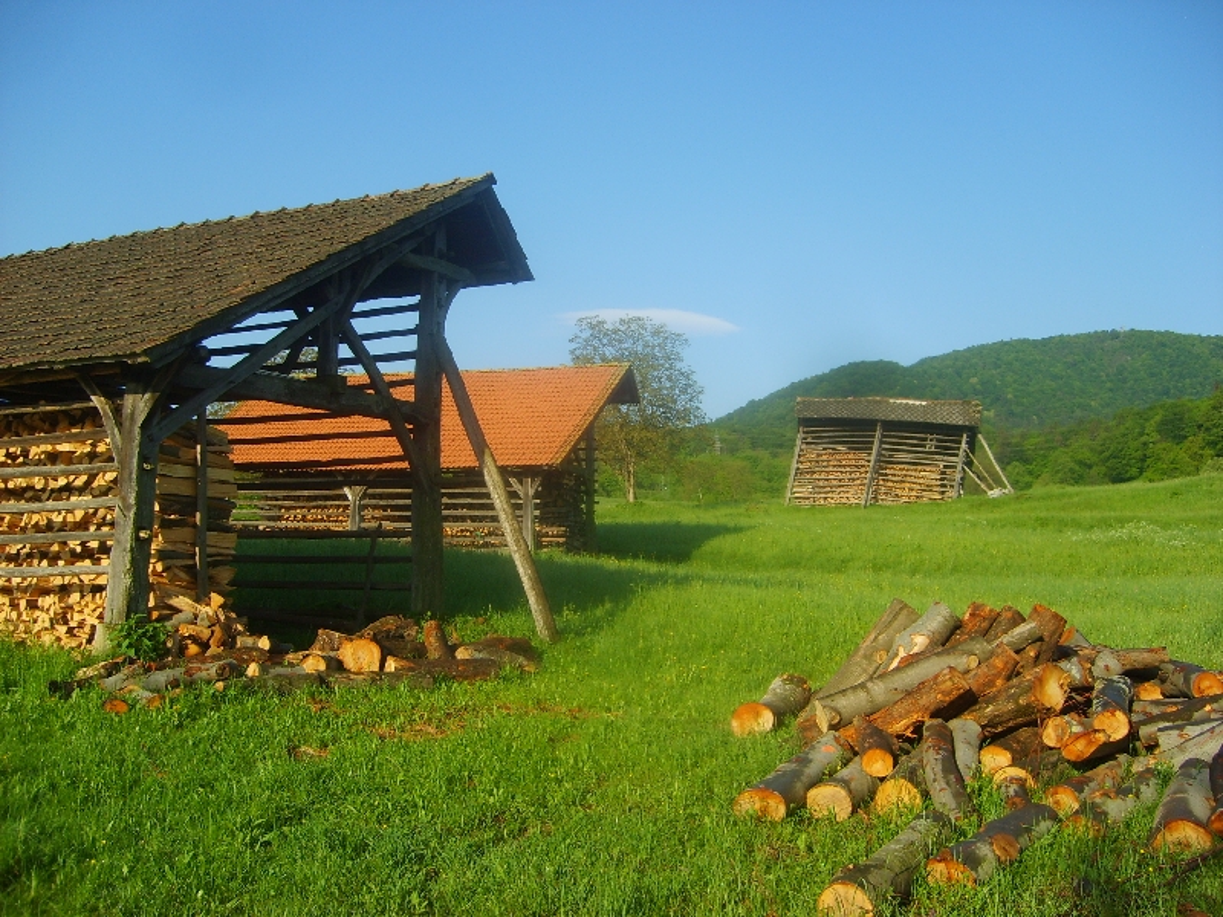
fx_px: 1237
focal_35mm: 35
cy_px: 458
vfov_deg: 40.7
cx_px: 612
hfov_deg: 52.6
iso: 50
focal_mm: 5.8
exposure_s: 1/500
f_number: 2.8
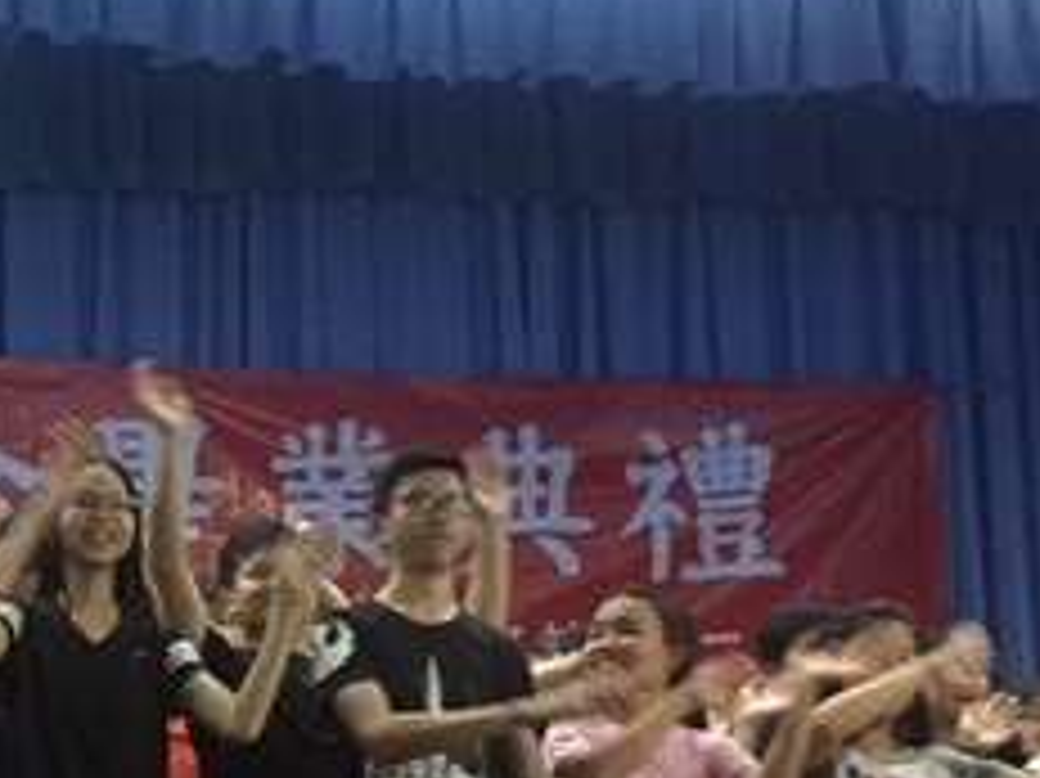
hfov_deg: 23.0
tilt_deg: +10.3
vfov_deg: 18.6
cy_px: 695
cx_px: -212
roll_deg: -1.7
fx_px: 2342
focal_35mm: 78
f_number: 2.2
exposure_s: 1/17
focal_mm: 4.15
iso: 250
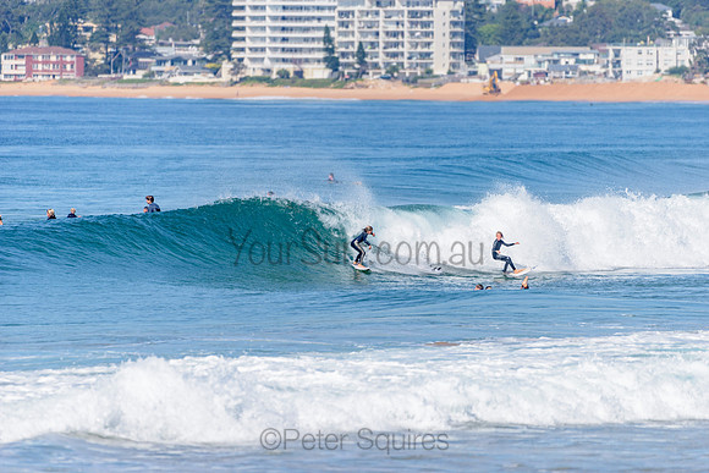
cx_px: 354
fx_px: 9849
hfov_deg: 4.1
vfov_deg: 2.8
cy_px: 236
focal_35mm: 500
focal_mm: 500
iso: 125
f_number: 5.6
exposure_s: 1/2000
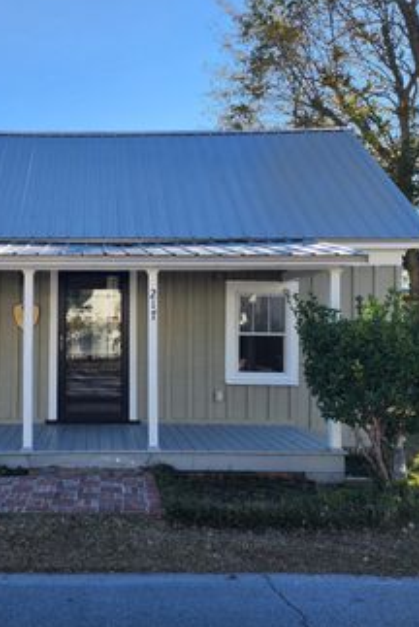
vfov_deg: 51.8
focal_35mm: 37
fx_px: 645
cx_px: 89
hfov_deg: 35.0
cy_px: 315
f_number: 1.8
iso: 12
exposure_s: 1/625
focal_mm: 6.4
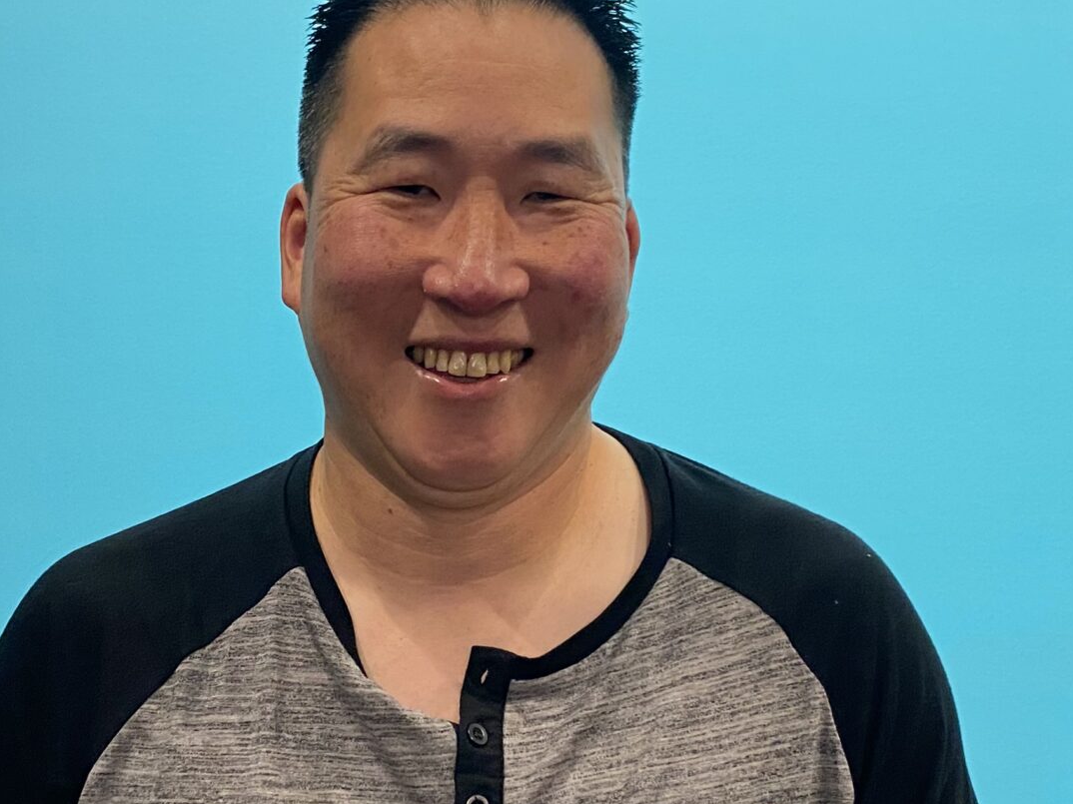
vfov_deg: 23.6
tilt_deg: -5.7
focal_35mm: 62
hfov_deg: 30.9
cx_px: 351
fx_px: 1921
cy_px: 494
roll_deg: +0.3
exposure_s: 1/60
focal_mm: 4.25
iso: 125
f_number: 1.8
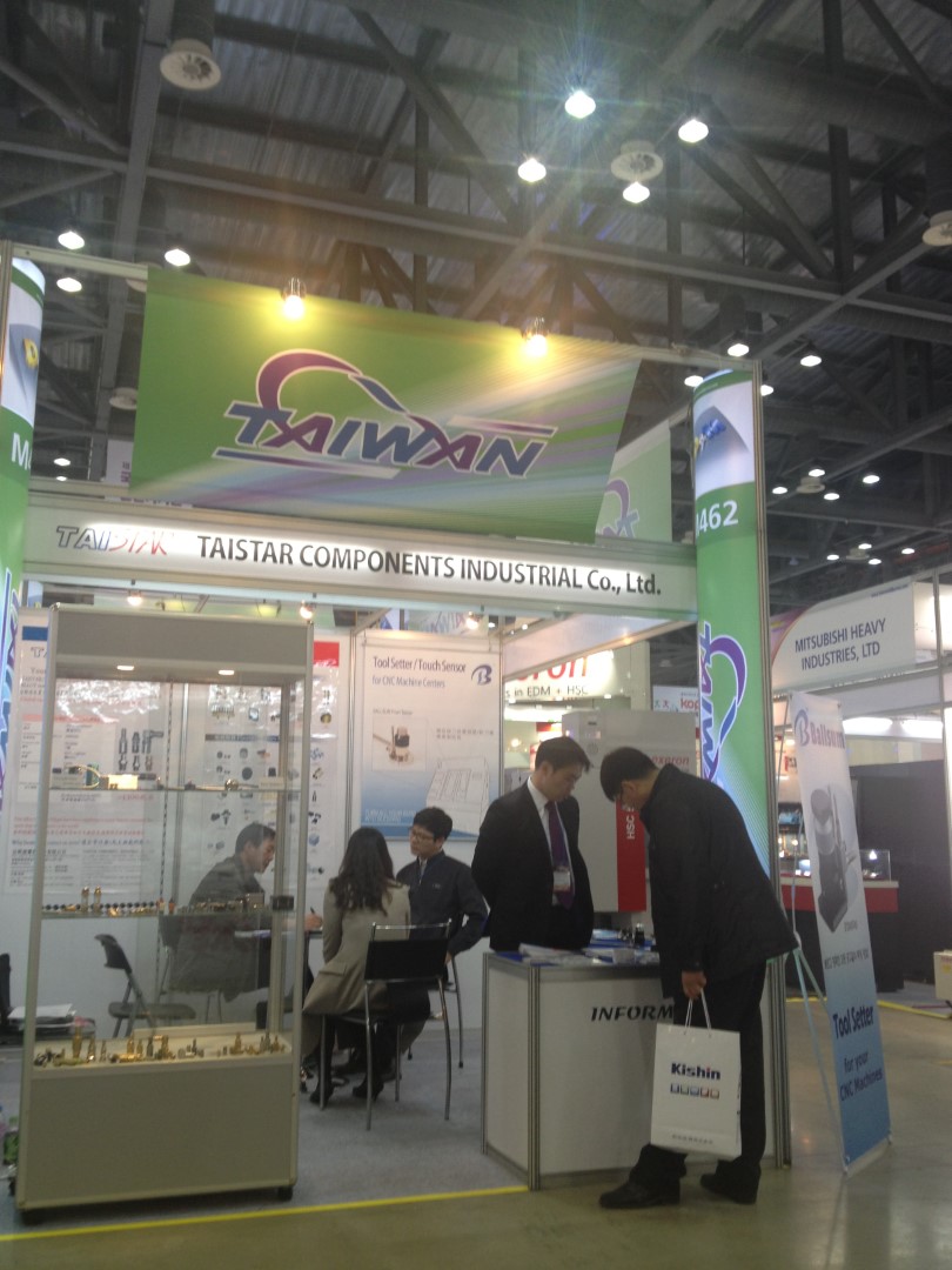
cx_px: 476
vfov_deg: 52.6
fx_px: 1283
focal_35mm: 35
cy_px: 635
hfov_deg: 40.7
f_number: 2.4
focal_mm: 4.28
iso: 50
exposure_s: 1/20
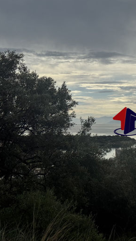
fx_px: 455
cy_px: 120
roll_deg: +0.4
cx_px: 154
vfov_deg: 29.7
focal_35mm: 71
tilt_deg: +0.2
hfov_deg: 16.4
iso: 80
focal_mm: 6.76
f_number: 1.78
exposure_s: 1/15385
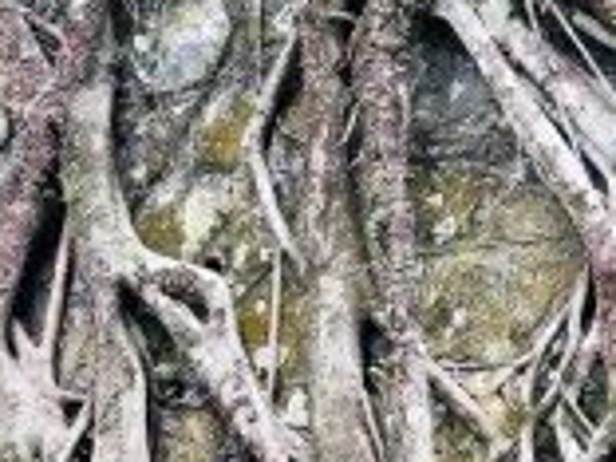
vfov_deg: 13.5
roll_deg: +1.3
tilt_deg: +11.8
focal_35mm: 110
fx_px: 1957
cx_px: 865
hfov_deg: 16.6
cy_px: 286
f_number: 1.8
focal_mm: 3.99
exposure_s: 1/111
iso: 20
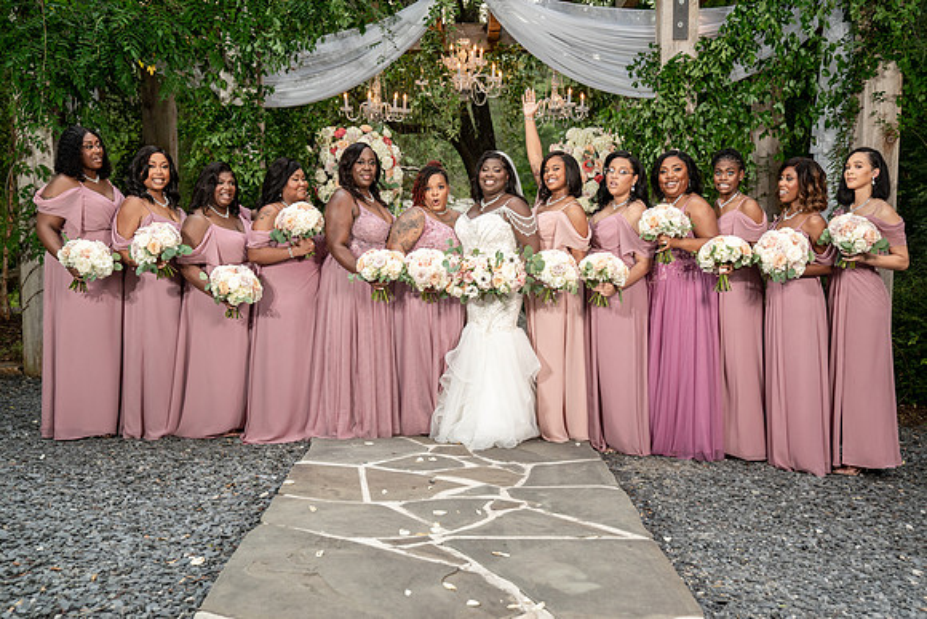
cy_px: 311
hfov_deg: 47.7
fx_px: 1047
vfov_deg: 32.9
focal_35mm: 41
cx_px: 471
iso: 640
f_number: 4
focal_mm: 39
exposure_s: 1/200
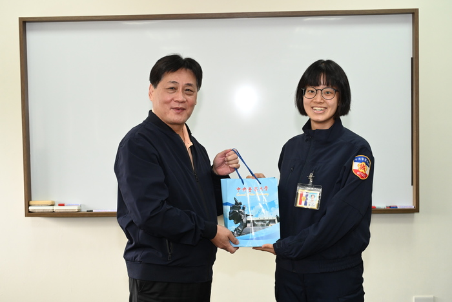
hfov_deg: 40.3
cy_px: 151
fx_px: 615
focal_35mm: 49
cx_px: 226
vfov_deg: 27.5
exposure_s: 1/160
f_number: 7.1
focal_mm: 49
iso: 2500
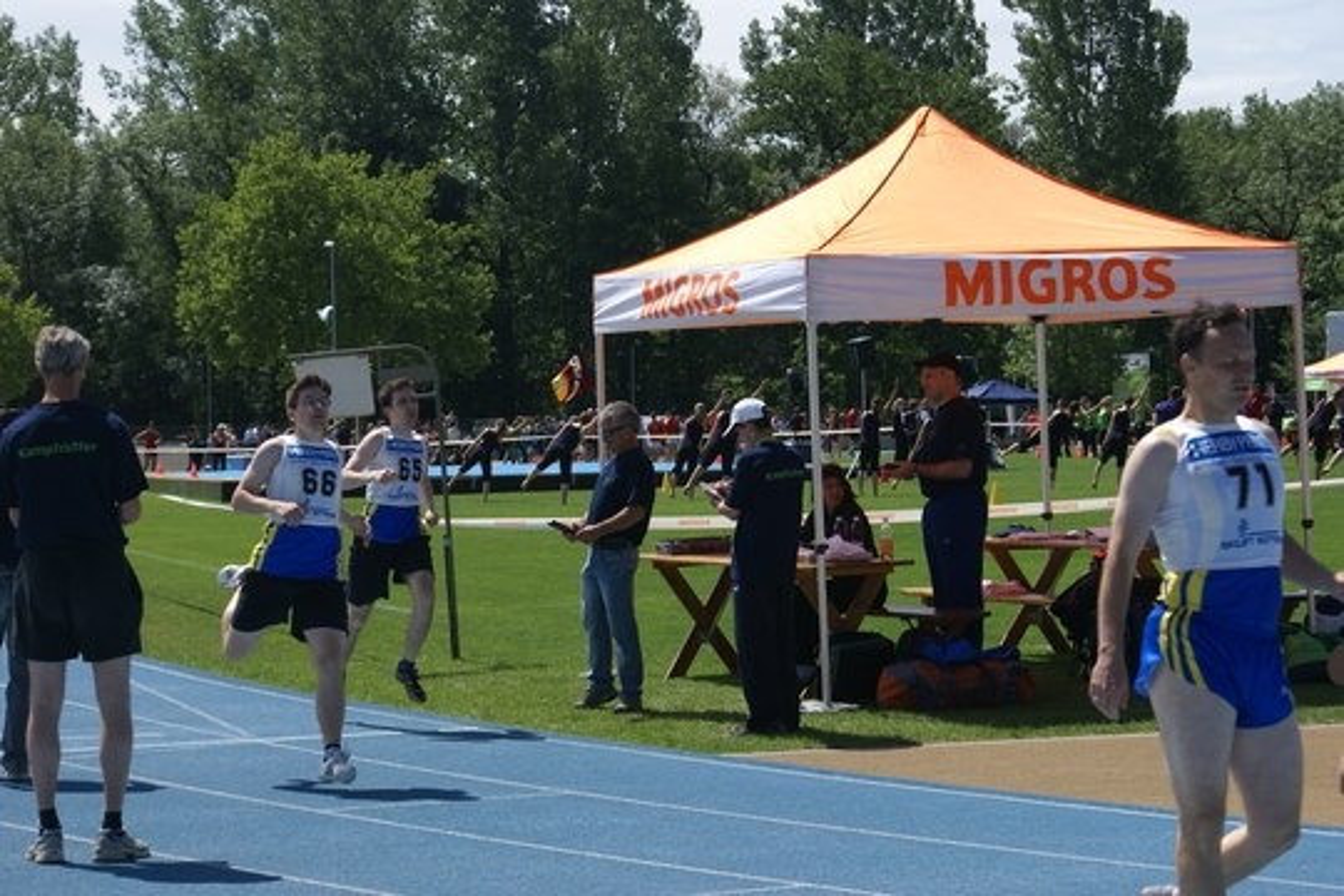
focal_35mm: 105
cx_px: 672
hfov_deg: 19.5
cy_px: 448
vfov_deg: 13.0
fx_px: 3920
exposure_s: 1/400
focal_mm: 70
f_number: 7.1
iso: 100
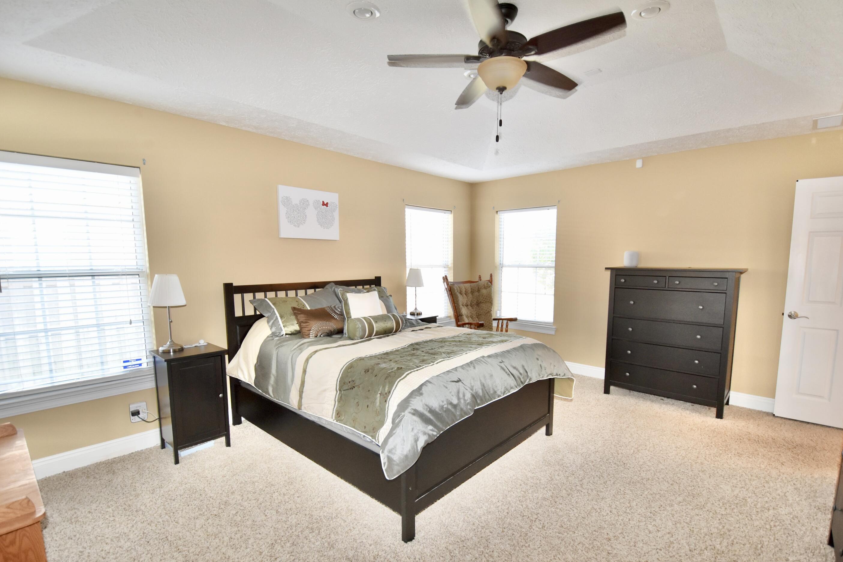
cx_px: 435
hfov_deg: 96.7
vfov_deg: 73.7
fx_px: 375
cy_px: 299
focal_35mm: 16
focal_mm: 10
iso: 900
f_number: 3.5
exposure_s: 1/60
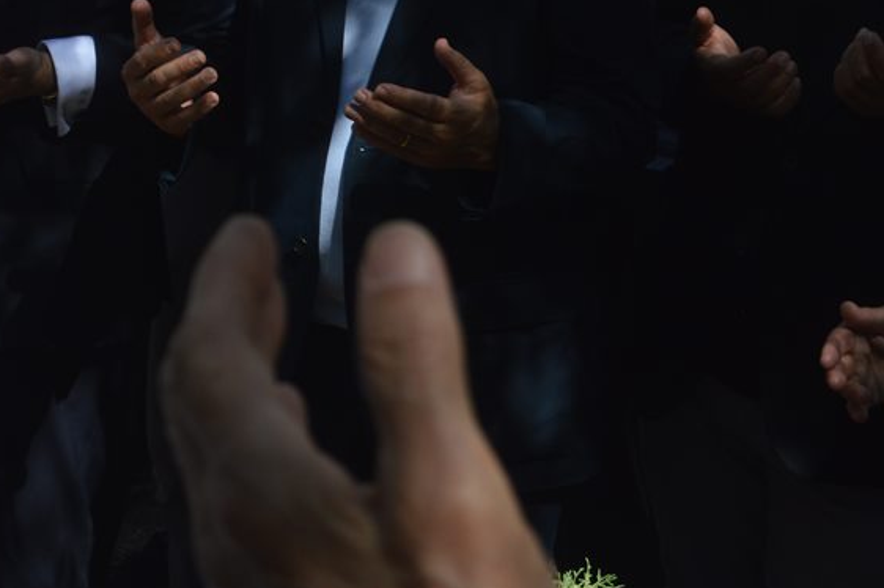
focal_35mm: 124
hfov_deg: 15.9
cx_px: -154
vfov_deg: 10.9
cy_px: -94
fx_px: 3043
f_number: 6.3
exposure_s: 1/160
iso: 100
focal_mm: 34
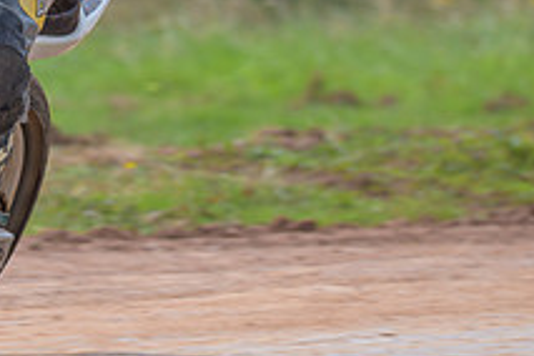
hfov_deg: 2.1
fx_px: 14773
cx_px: -175
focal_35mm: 996
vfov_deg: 1.4
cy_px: -12
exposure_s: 1/400
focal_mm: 200
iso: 90
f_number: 4
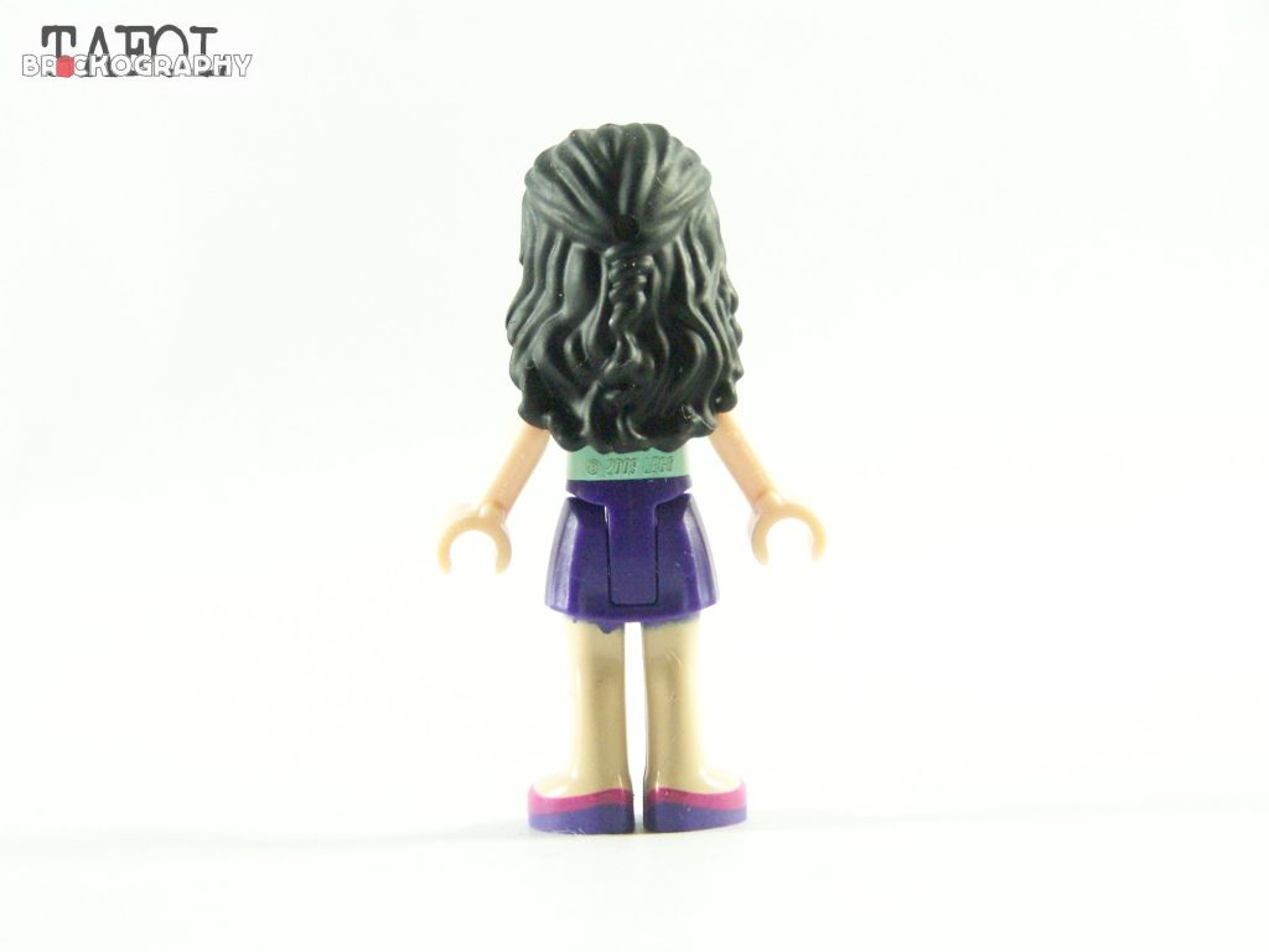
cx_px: 634
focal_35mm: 117
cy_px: 476
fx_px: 4289
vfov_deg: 12.7
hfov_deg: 16.8
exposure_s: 1/60
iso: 400
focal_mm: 19.4
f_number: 3.6
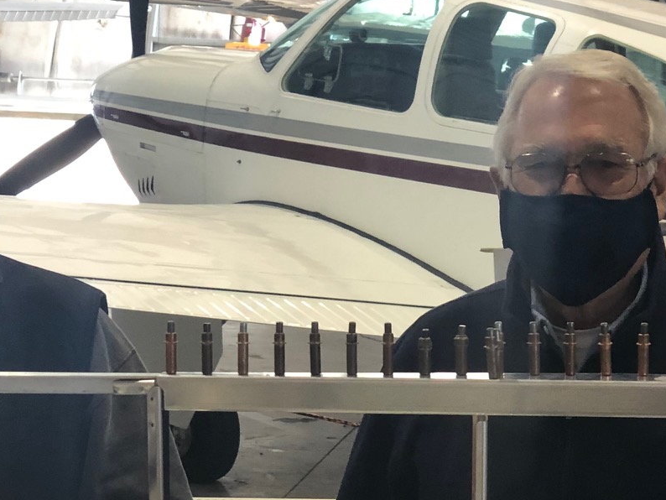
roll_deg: -1.8
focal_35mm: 132
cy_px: 483
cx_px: 400
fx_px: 2540
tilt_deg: -10.3
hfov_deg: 14.9
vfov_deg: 11.1
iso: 80
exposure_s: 1/40
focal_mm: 6
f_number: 2.4
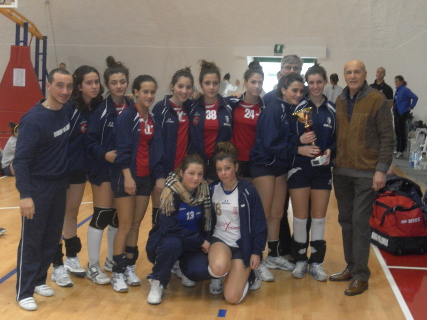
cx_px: 214
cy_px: 160
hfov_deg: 34.9
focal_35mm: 55
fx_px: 678
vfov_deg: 26.6
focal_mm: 9.8
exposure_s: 1/40
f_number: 4.8
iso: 400
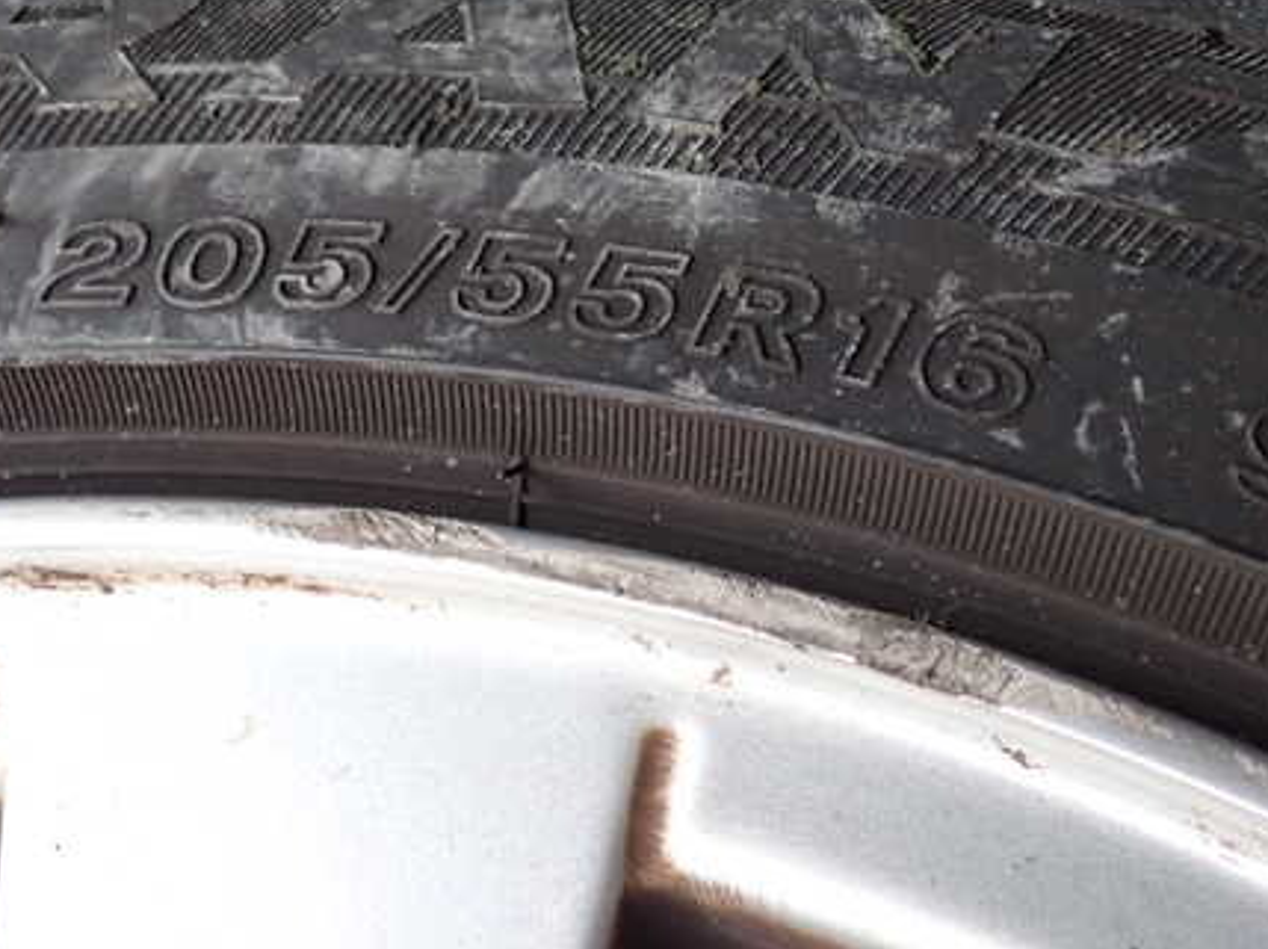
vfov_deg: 34.2
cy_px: 387
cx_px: 659
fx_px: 1537
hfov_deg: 44.8
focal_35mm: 42
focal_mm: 5.4
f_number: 2.3
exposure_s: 1/160
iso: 500
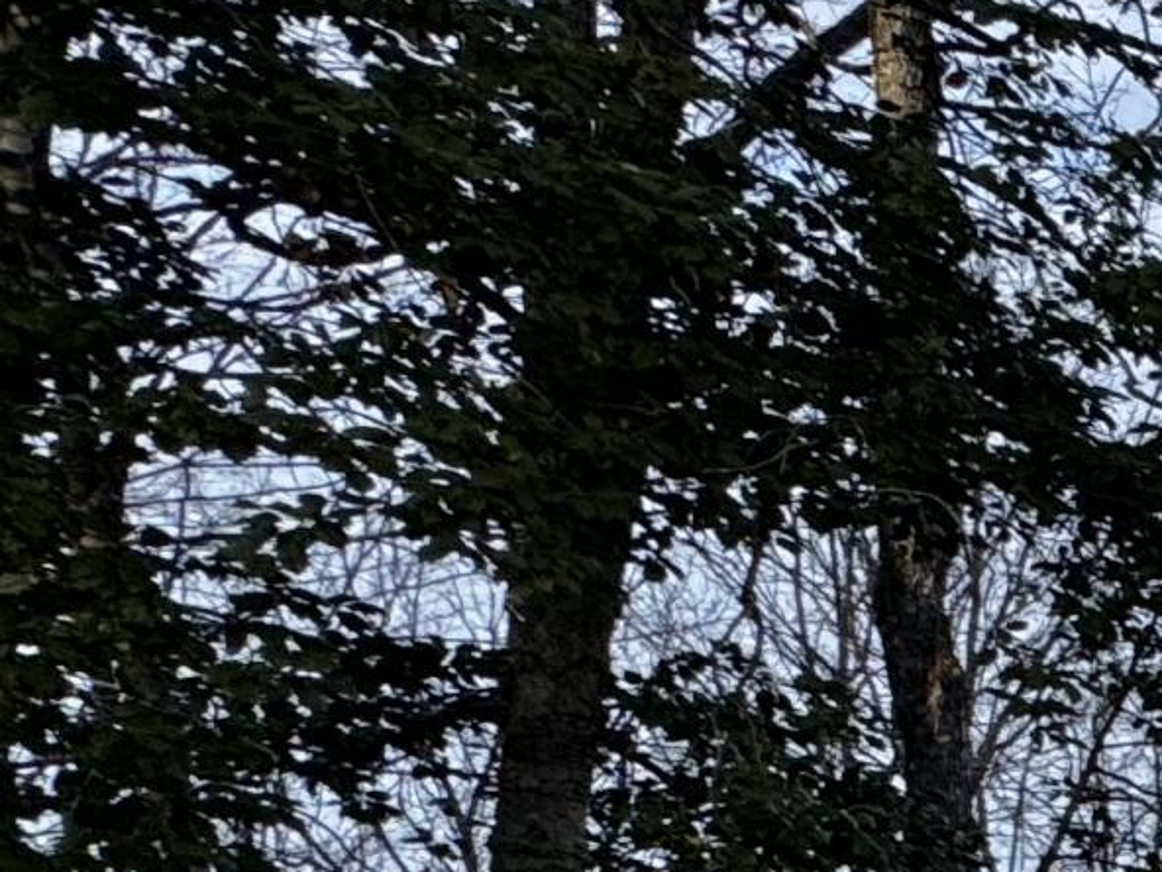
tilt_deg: -2.9
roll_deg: +0.2
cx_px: 2913
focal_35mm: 71
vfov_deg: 19.0
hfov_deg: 14.4
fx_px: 2383
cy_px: 1163
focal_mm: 2.22
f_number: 2.2
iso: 40
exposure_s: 1/451
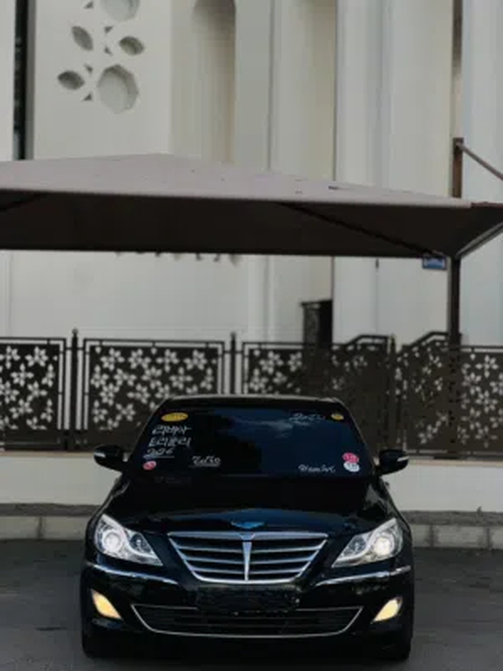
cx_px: 252
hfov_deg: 19.1
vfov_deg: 25.3
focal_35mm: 77
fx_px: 1492
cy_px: 336
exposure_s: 1/228
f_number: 2.8
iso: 25
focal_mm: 9
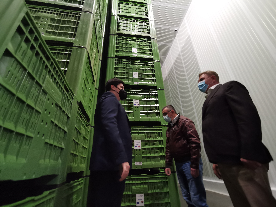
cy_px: 104
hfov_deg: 91.0
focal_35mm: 17
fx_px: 136
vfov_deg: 74.7
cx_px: 138
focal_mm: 2.26
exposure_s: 1/20
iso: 500
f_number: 2.2
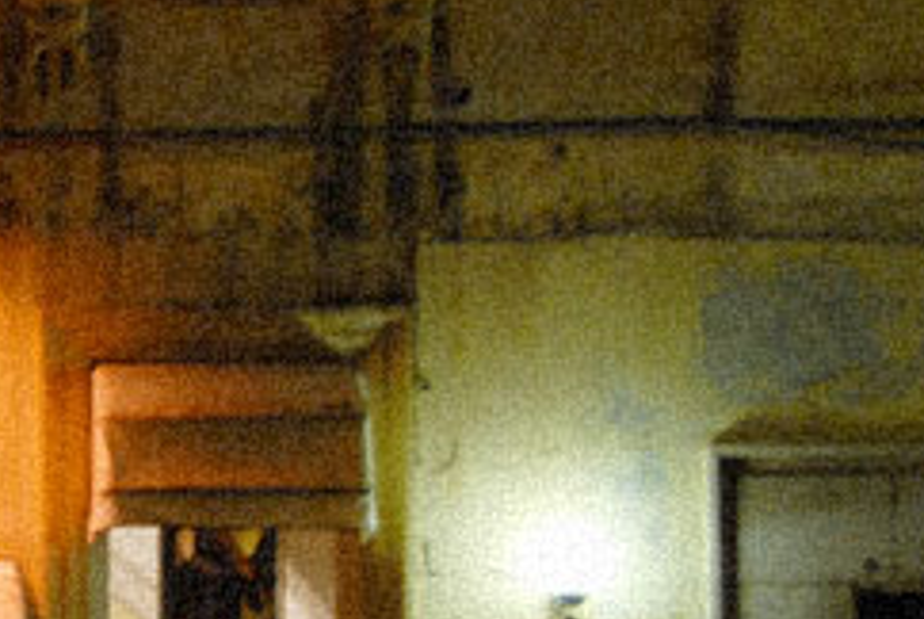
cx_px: -157
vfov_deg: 9.4
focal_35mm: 146
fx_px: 3752
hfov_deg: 13.7
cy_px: 571
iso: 500
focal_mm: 38
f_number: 4.2
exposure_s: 1/10
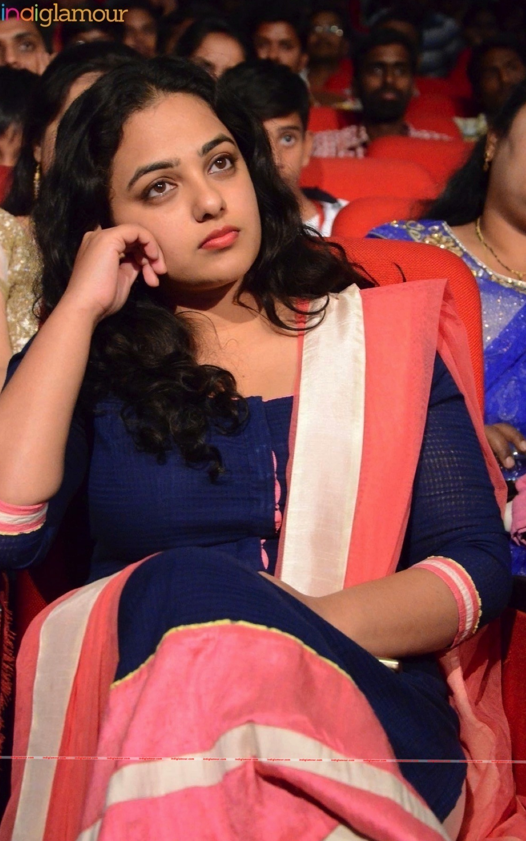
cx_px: 246
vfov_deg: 18.1
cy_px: 421
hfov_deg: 11.3
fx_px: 2650
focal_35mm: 116
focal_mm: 75
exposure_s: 1/125
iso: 8000
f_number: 5.6
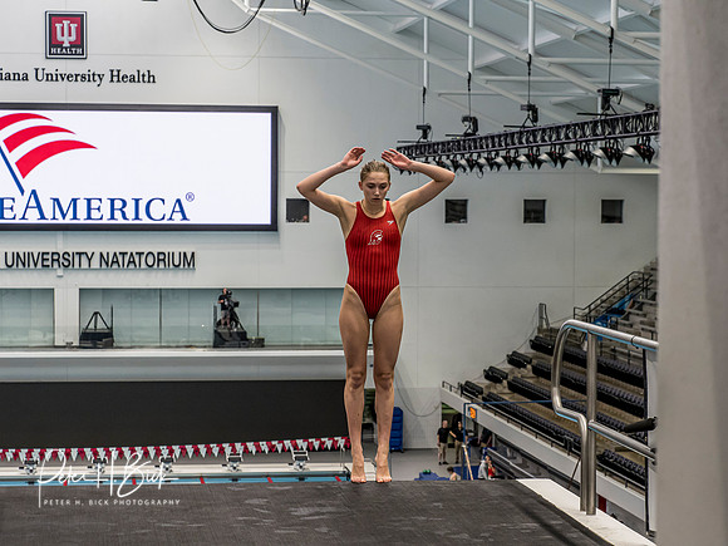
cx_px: 364
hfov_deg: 20.4
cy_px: 273
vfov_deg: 15.4
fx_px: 2019
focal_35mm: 96
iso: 1250
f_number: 5
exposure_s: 1/160
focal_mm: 48
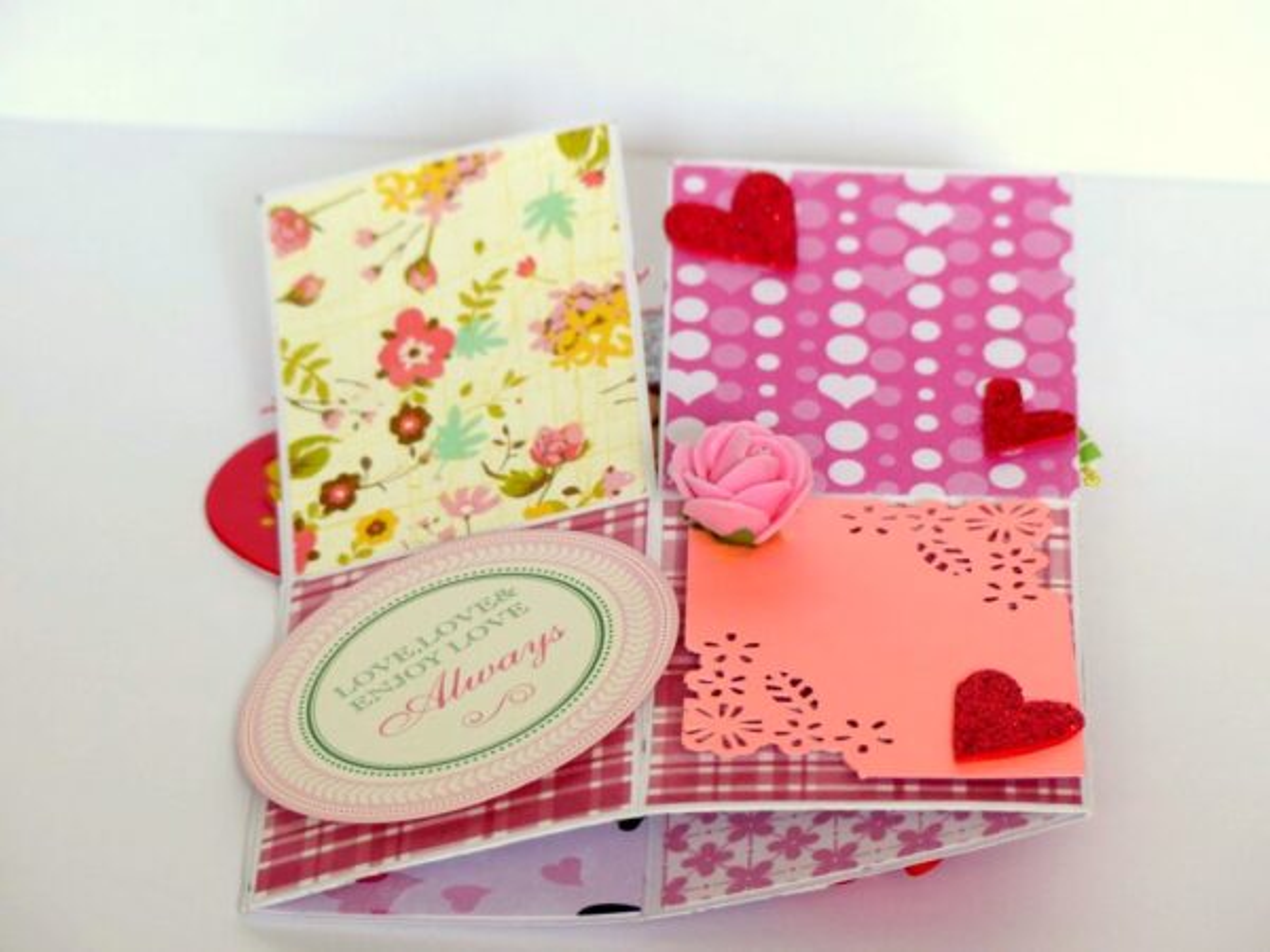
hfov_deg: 11.4
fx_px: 6347
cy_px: 476
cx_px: 635
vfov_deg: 8.6
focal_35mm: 173
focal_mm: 31.1
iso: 100
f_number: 2.8
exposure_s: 1/80
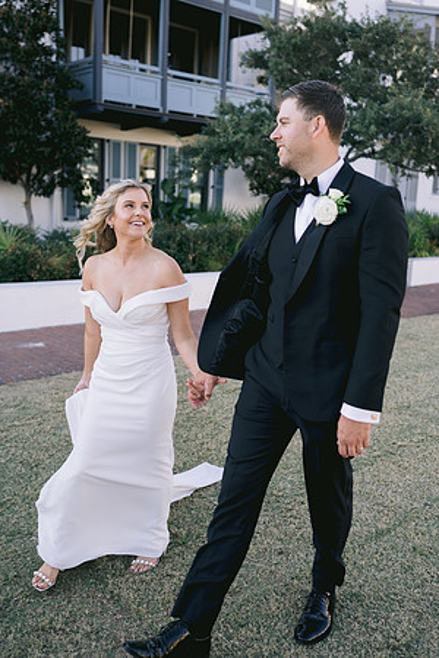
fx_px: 640
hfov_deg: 37.9
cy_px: 329
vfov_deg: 54.4
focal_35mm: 35
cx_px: 220
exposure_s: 1/800
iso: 200
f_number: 2.5
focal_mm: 35
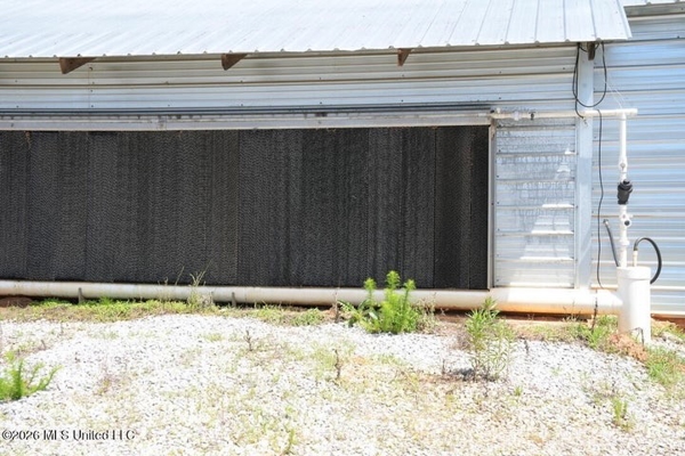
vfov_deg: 28.1
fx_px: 913
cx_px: 342
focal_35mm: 48
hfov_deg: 41.1
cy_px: 228
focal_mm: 48
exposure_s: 1/125
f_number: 11
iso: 320
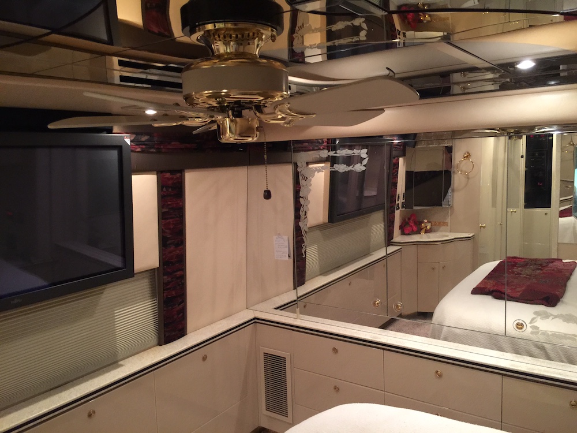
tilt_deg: -5.0
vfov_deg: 48.2
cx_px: 288
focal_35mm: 29
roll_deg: +2.1
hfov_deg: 61.7
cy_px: 216
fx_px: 483
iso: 64
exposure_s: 1/4
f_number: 2.2
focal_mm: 4.15
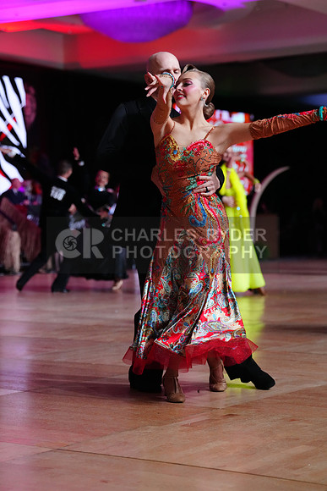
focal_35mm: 86
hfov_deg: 15.9
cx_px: 164
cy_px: 246
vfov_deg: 23.6
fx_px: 1171
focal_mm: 86
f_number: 4
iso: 4000
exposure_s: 1/400
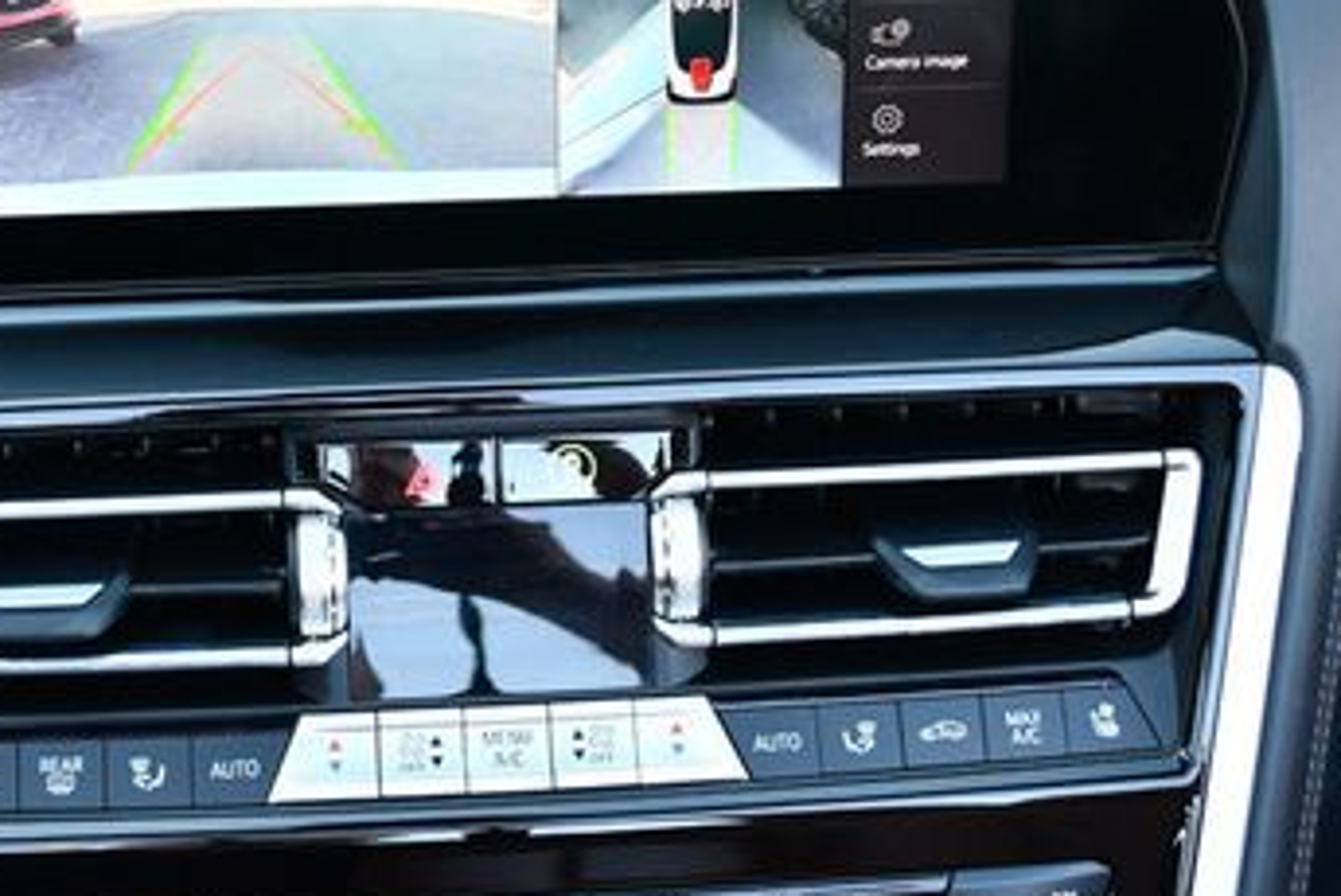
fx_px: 2498
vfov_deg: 20.3
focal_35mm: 67
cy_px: 319
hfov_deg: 29.8
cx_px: 441
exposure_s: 1/250
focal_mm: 18
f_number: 3.5
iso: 800
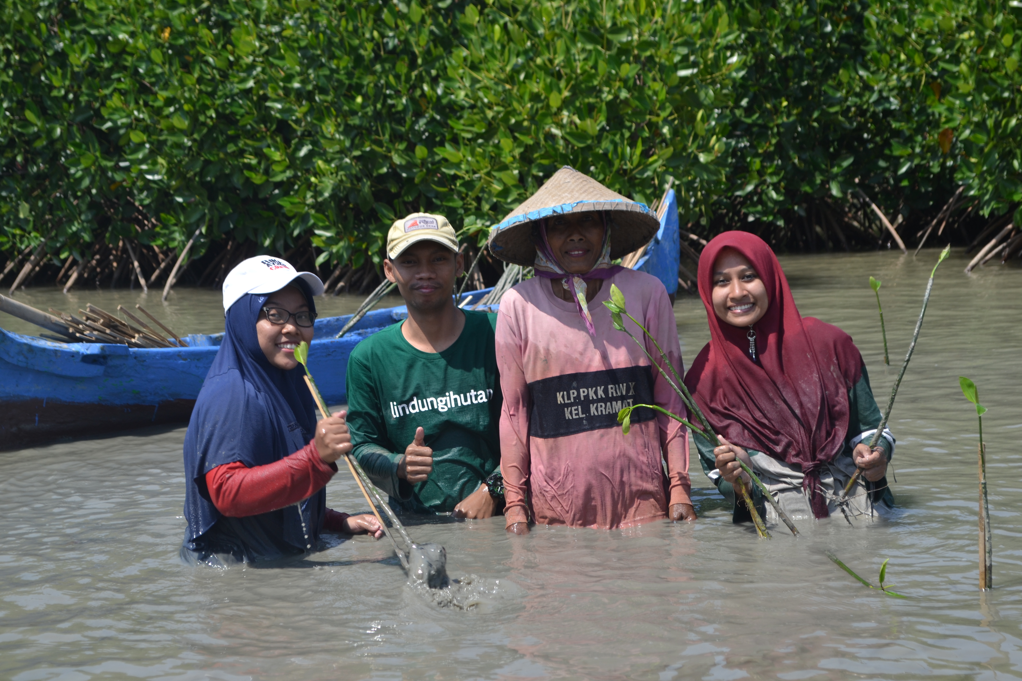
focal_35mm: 75
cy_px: 340
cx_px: 511
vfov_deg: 18.2
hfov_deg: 27.0
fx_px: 2129
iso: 100
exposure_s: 1/200
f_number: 7.1
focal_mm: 50
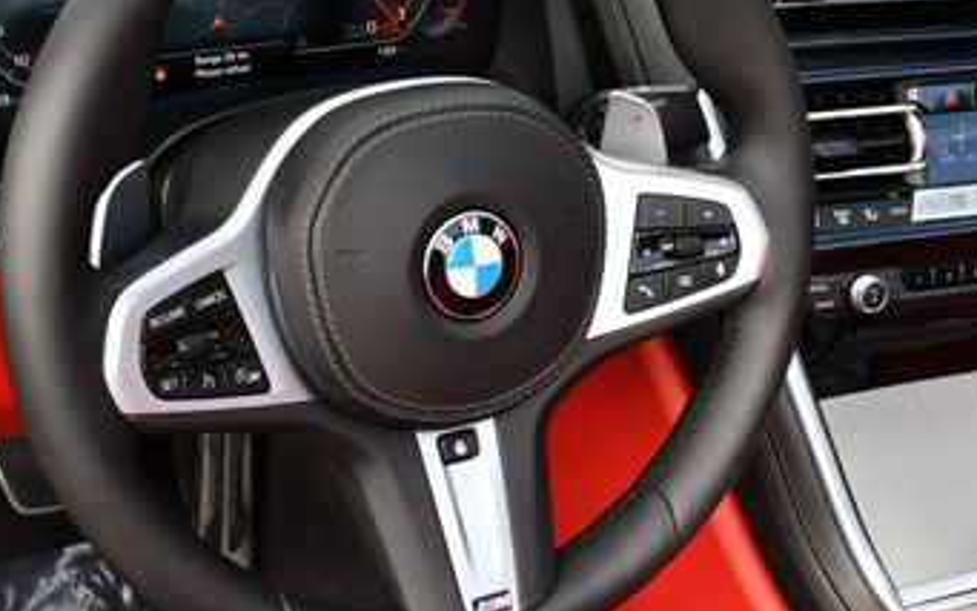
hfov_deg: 29.8
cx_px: 490
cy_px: 221
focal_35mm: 69
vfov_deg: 18.8
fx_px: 1837
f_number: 5.6
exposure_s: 1/250
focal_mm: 18
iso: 400
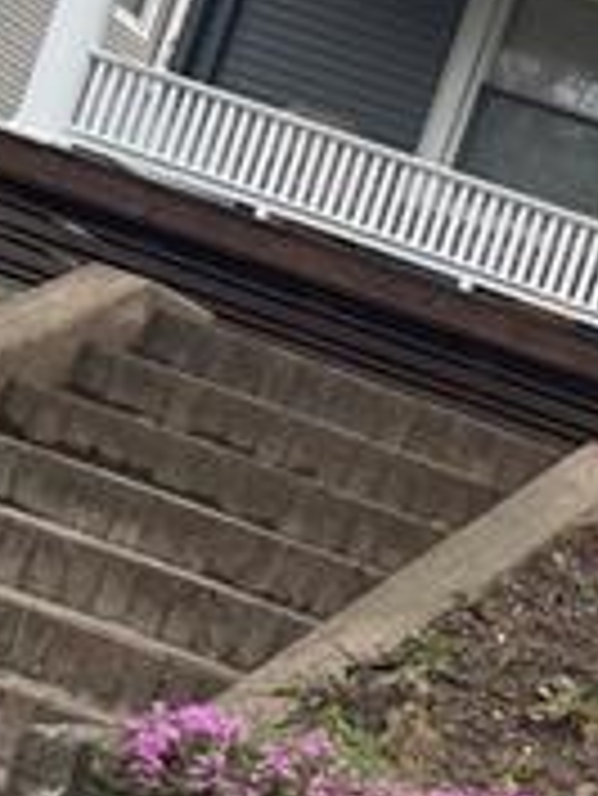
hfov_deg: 12.4
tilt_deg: -1.3
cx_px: 1223
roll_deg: -18.9
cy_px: 899
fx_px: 2393
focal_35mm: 104
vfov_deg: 18.1
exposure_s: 1/702
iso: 100
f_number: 1.78
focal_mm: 6.76
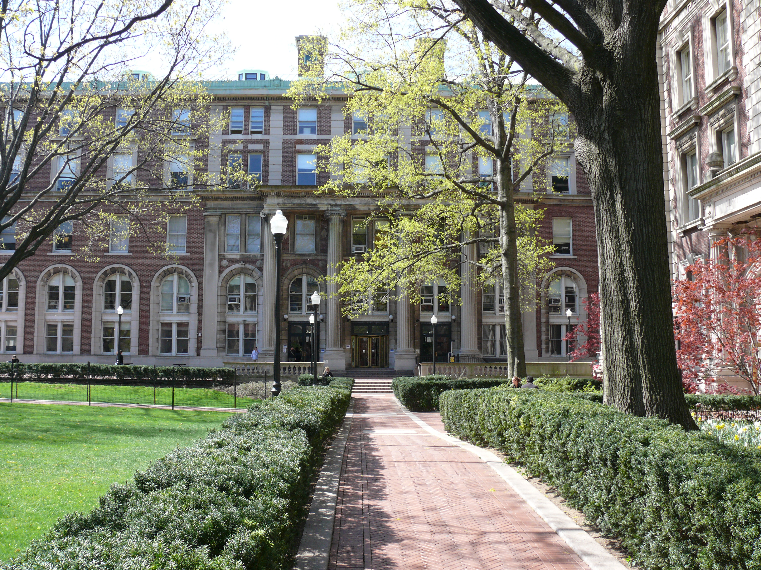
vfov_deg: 40.7
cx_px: 380
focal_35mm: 35
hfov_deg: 52.6
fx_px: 769
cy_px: 285
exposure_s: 1/200
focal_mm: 7.4
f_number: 4
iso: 100
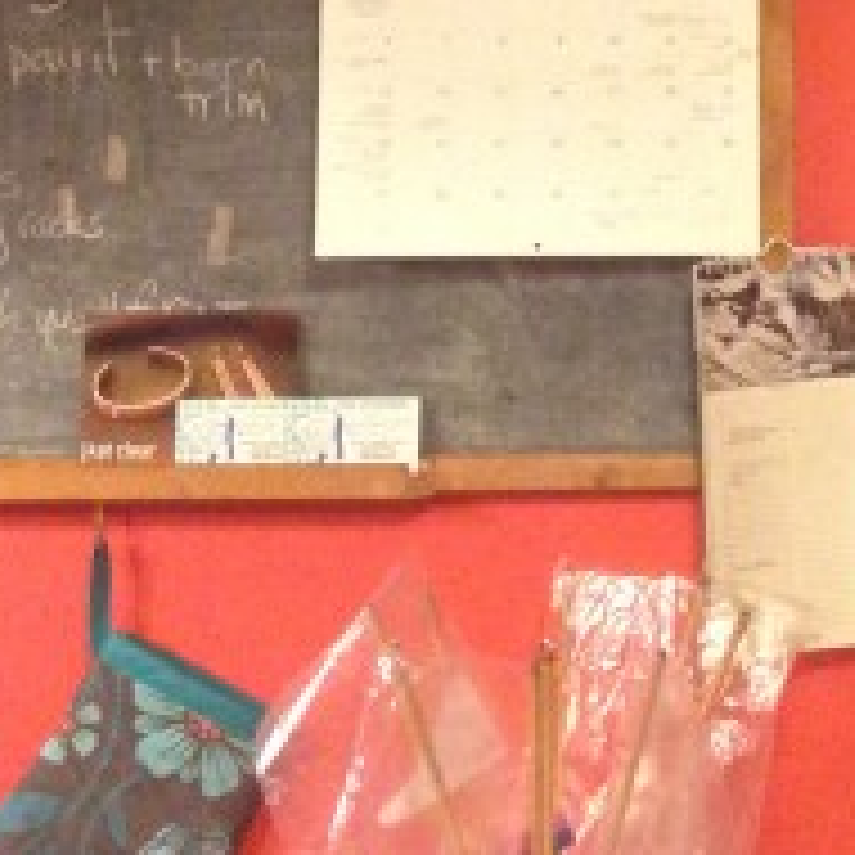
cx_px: 904
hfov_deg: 14.5
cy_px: -153
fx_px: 3297
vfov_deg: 14.3
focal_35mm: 118
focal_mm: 4.12
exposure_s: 1/15
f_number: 2.4
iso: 400
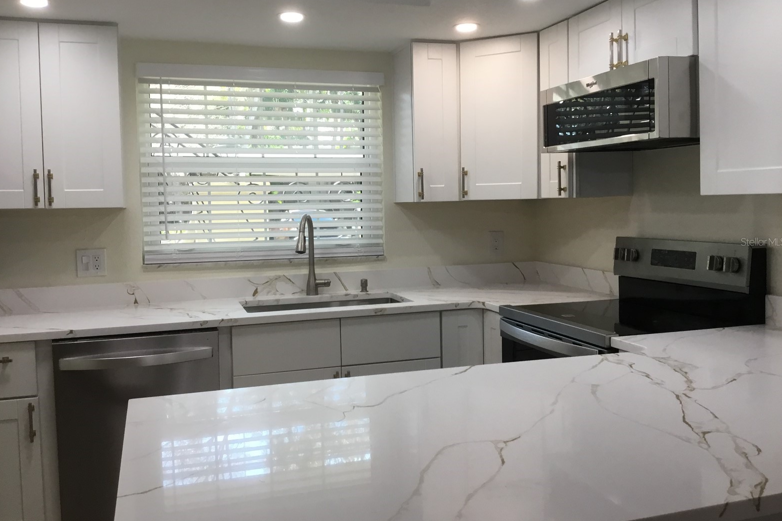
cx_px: 388
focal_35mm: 33
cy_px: 242
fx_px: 717
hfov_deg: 57.2
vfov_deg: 39.9
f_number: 2.4
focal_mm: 3.3
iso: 25
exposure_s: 1/40
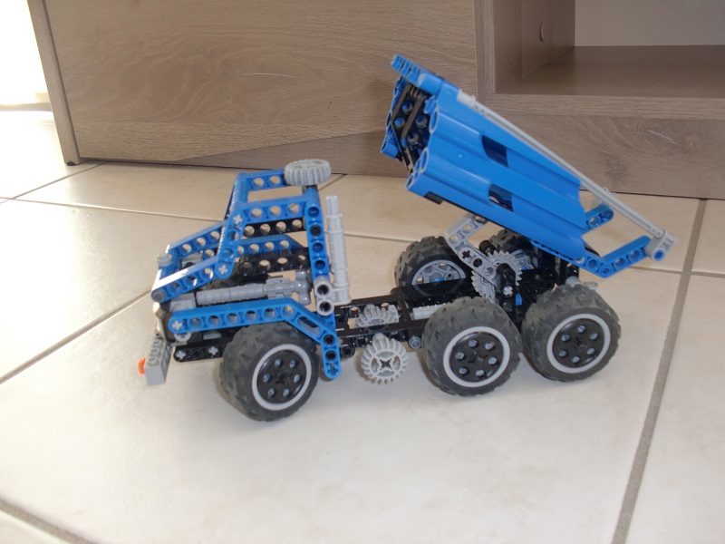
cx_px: 362
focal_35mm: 36
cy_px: 272
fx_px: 754
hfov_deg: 51.4
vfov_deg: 39.7
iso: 80
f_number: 2.8
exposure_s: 1/60
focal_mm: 6.3
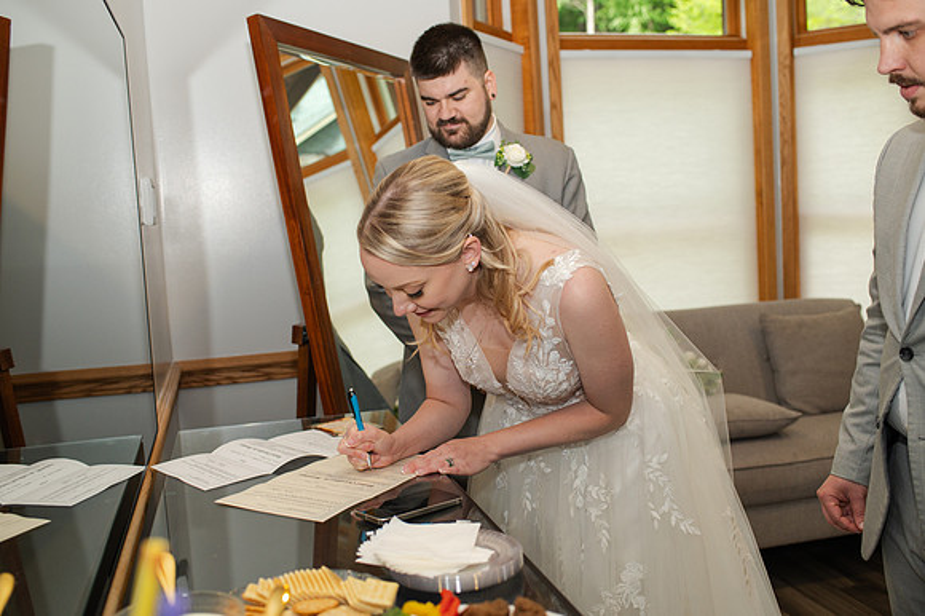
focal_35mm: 35
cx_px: 462
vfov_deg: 37.8
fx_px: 899
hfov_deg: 54.5
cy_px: 308
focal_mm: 35
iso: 800
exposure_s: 1/200
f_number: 3.2
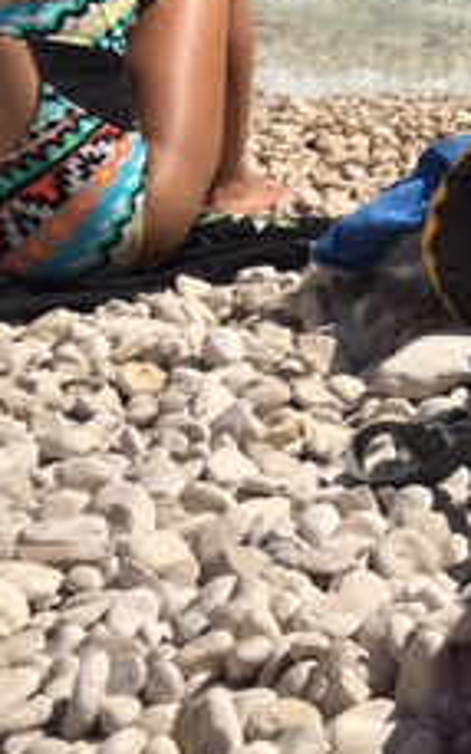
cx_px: 922
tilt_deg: -17.4
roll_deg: -2.2
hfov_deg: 13.2
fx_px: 1767
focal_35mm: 86
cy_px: 109
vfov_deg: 23.6
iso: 25
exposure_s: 1/2747
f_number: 2.2
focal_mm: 4.15
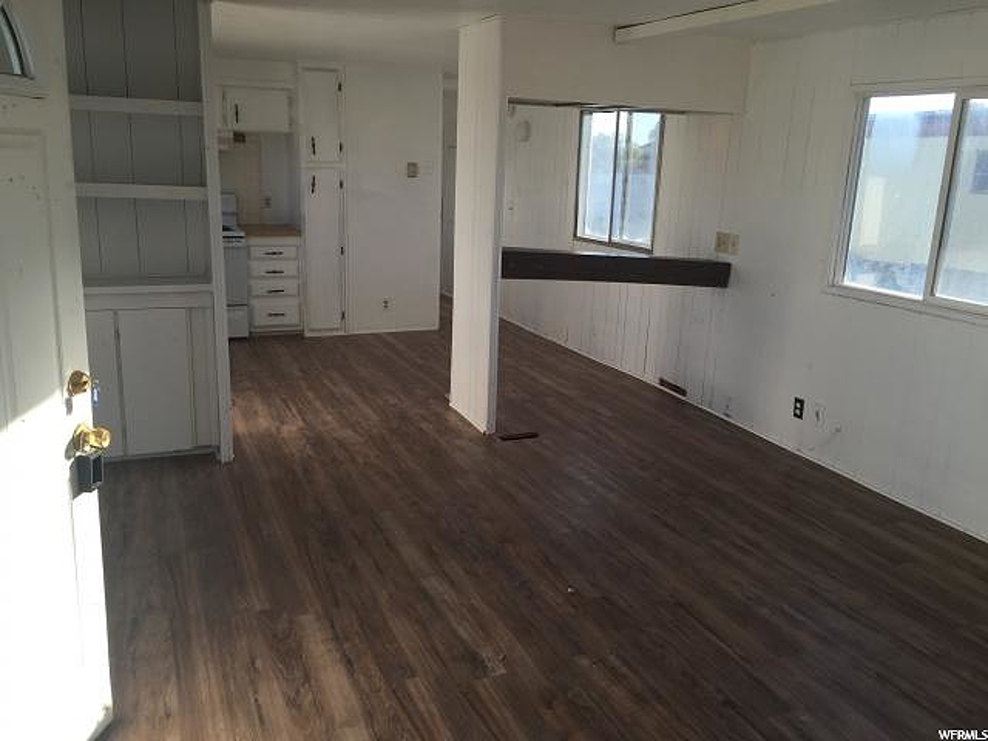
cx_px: 494
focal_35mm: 29
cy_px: 370
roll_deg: -1.9
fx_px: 828
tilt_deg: -13.8
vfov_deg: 48.2
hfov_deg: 61.7
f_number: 2.2
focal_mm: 4.15
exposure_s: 1/403
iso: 32
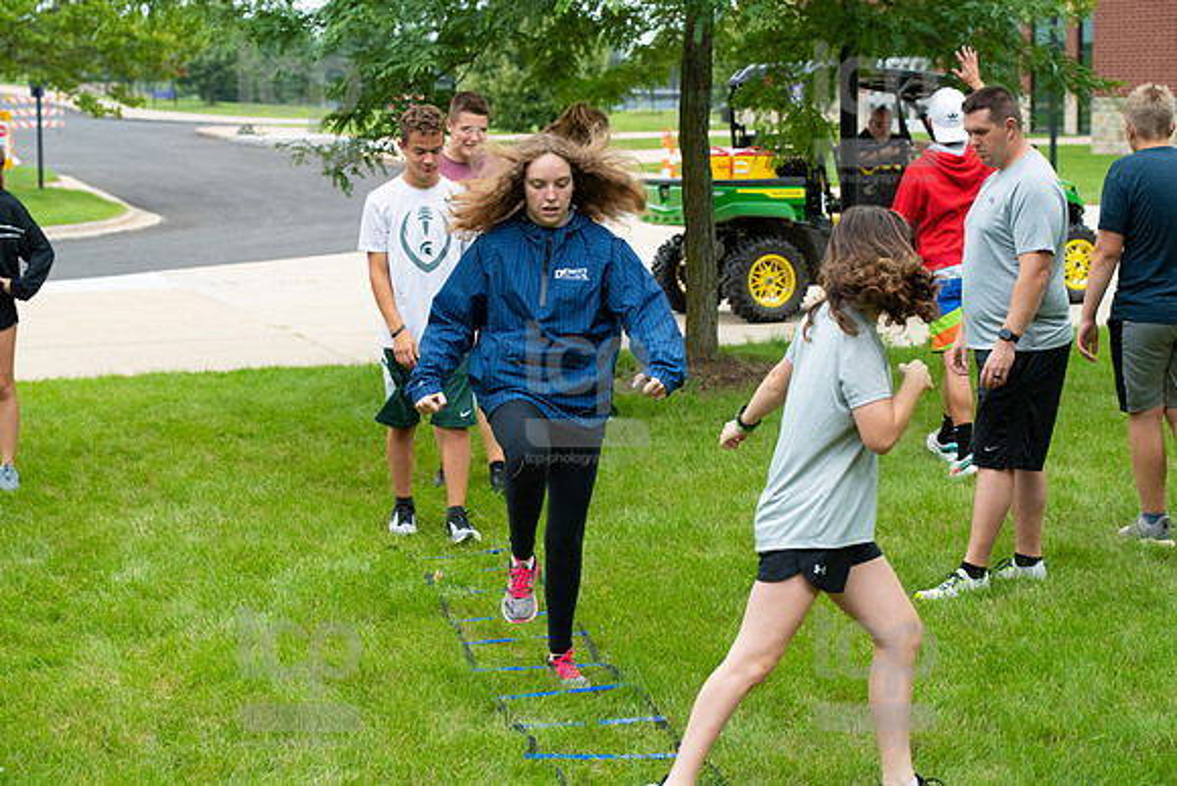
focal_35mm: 82
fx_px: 2681
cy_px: 393
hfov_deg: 24.8
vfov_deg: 16.7
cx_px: 588
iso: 1250
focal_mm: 82
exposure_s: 1/1000
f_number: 5.6
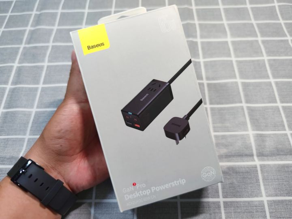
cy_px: 110
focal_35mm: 24
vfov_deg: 56.8
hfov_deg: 71.6
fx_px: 202
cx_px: 146
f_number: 1.69
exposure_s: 1/100
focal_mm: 6.72
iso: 93
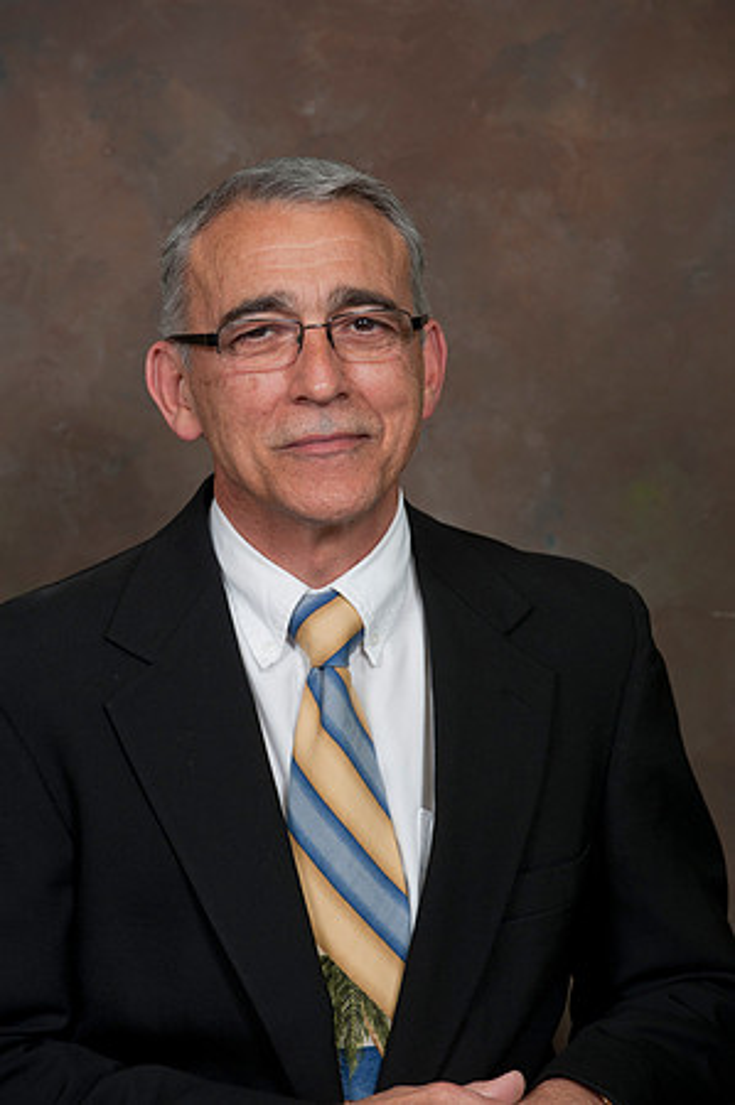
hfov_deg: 8.1
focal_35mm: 170
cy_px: 552
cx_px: 368
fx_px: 5218
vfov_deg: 12.1
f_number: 5.6
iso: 320
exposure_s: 1/125
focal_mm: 170
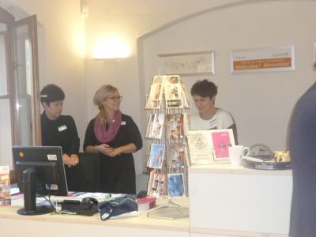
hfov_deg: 38.2
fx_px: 456
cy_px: 118
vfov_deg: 29.1
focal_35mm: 50
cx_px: 158
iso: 640
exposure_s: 1/60
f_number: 3.6
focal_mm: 8.9
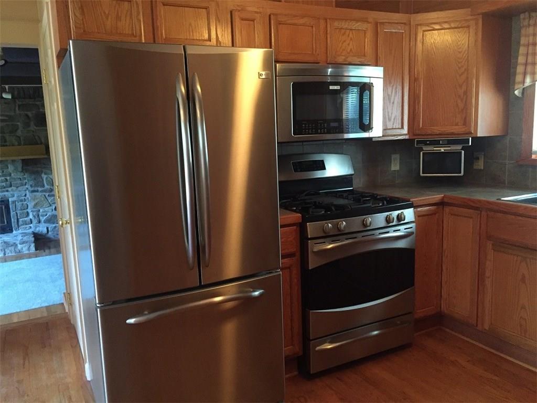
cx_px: 268
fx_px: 450
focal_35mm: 29
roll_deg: +0.6
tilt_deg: -9.7
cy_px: 202
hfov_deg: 61.7
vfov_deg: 48.2
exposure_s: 1/15
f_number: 2.2
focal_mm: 4.15
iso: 320
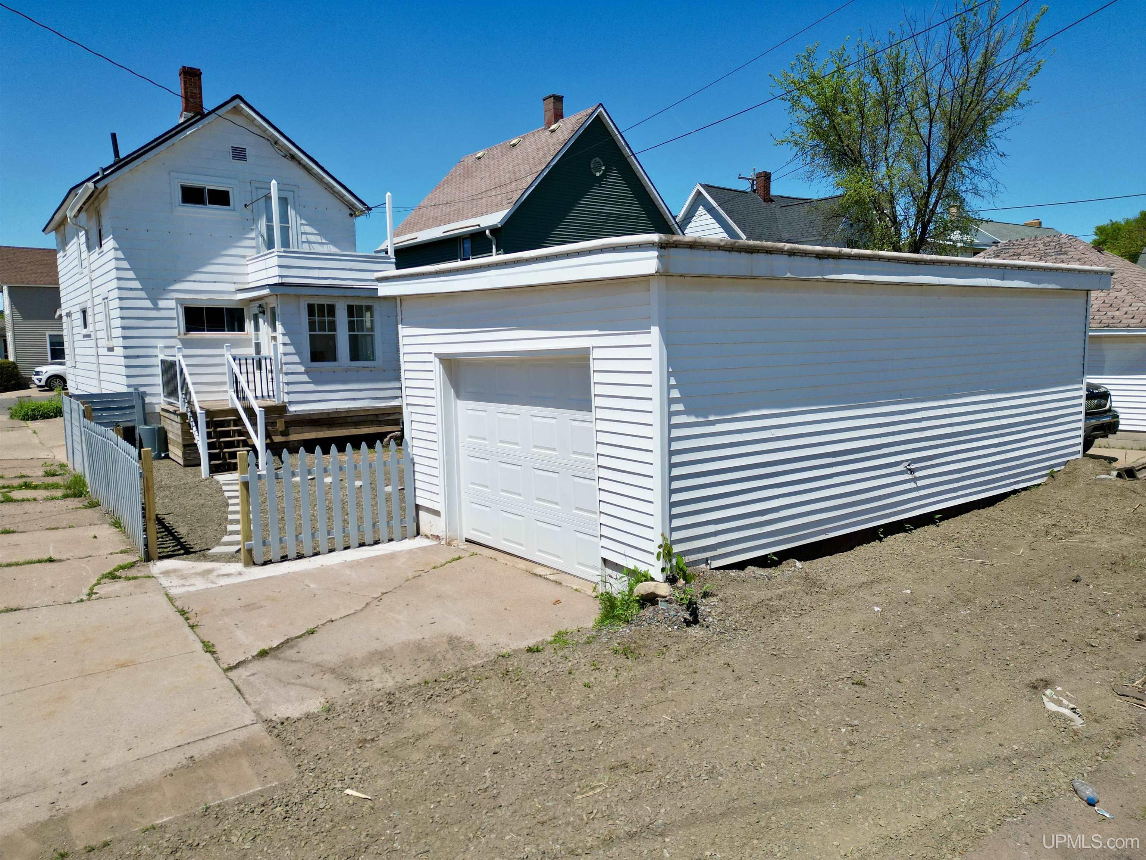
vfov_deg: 56.8
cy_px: 430
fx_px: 795
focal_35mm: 24
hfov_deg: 71.6
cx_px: 573
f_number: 1.7
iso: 150
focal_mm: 6.72
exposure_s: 1/4000
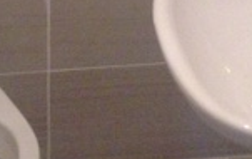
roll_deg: +0.6
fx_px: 1018
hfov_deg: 14.1
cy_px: -90
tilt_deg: -25.3
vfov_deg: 8.7
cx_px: 100
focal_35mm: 148
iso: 320
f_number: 2.4
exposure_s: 1/20
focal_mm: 4.12
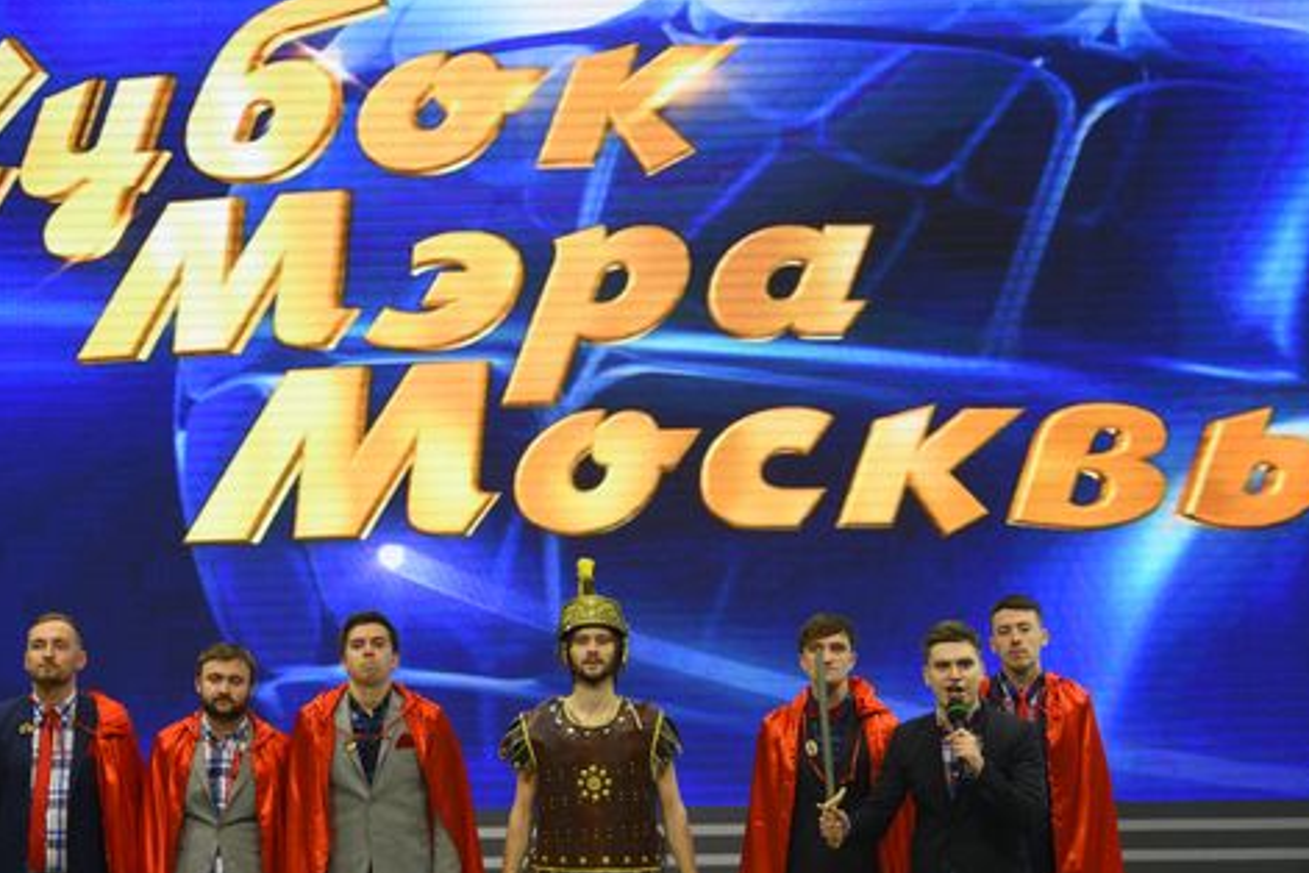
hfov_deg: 11.5
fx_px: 6472
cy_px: 631
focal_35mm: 178
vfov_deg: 7.7
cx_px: 542
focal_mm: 120
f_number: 2.8
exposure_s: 1/250
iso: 2000
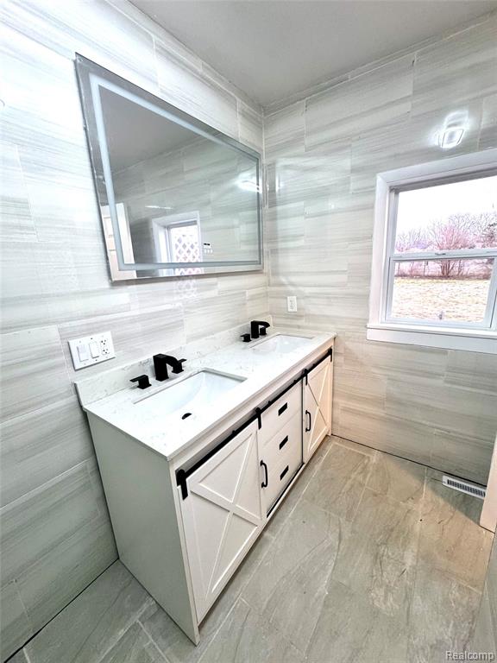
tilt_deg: -14.1
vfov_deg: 102.1
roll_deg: +2.7
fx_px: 268
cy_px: 332
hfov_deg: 85.7
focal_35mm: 14
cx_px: 248
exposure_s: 1/60
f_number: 2.2
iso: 200
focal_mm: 2.22
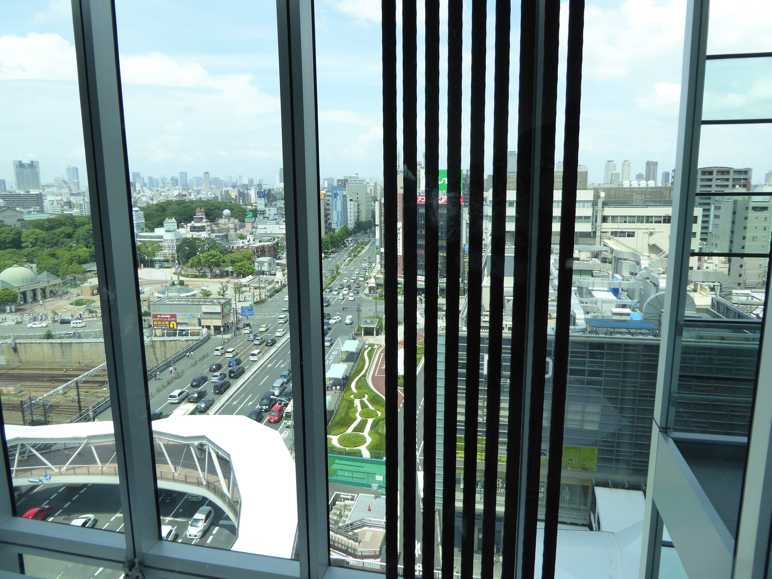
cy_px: 290
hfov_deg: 69.4
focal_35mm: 25
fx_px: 558
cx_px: 386
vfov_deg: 54.9
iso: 160
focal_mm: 4.3
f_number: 3.3
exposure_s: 1/500
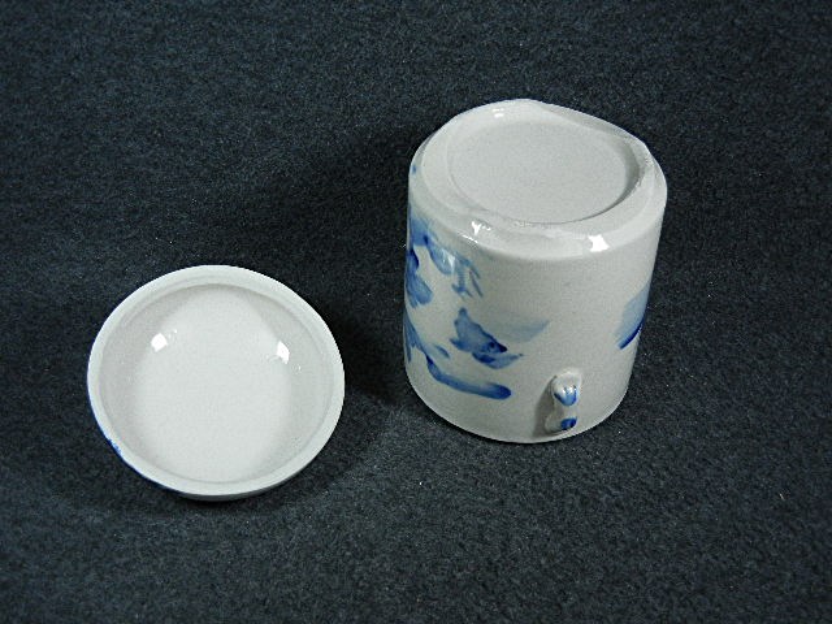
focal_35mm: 45
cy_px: 312
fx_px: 1082
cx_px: 416
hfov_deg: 42.1
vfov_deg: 32.2
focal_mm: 8.1
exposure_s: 1/58.1
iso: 400
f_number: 3.8
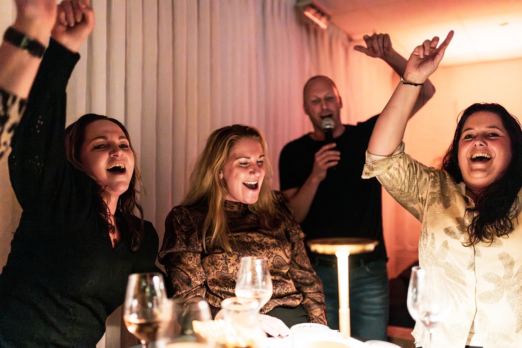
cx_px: 261
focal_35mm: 35
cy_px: 174
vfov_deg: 37.9
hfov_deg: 54.4
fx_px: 507
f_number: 1.4
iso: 12800
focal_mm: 35
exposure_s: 1/400
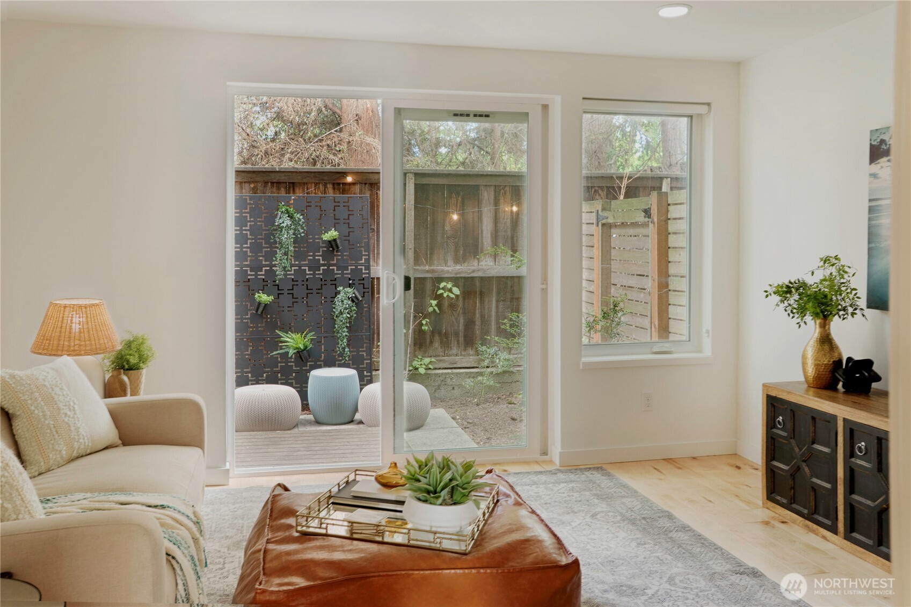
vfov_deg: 43.6
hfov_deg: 61.9
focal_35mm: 30
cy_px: 304
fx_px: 759
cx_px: 456
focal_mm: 20
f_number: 5.6
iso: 640
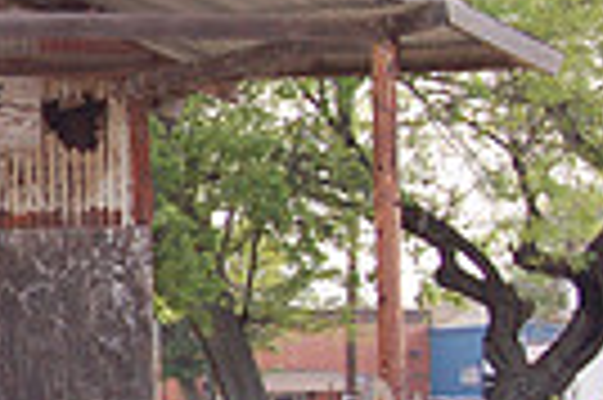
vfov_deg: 7.5
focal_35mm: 182
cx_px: -482
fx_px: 3045
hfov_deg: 10.6
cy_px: 292
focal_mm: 28
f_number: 11
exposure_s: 1/160
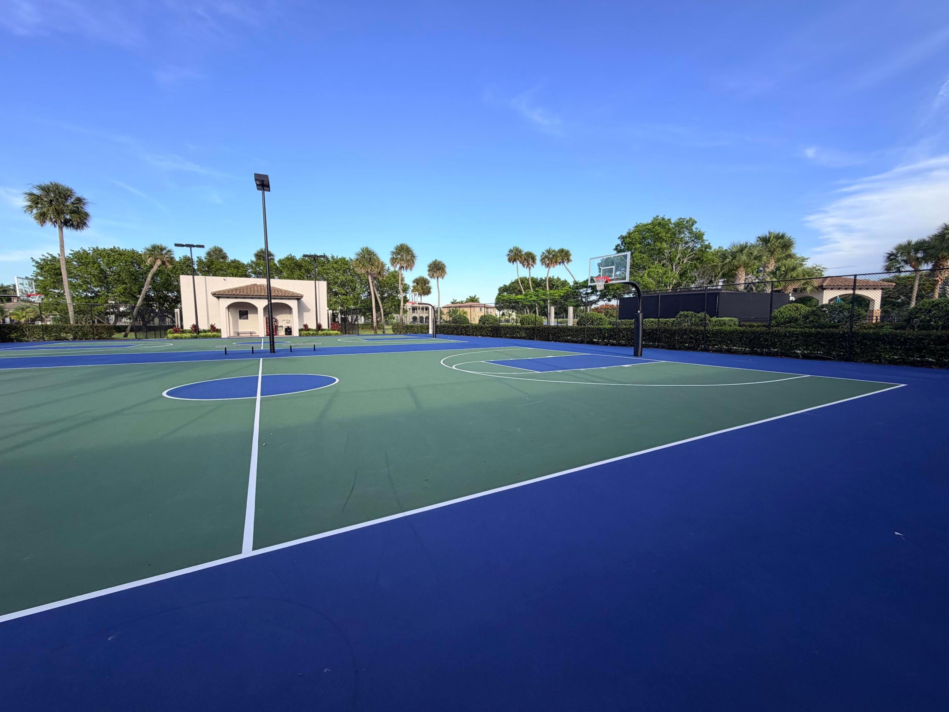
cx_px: 474
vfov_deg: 85.7
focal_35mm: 14
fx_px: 384
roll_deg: +0.5
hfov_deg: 102.1
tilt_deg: -5.2
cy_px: 356
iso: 40
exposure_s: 1/579
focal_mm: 2.22
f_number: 2.2
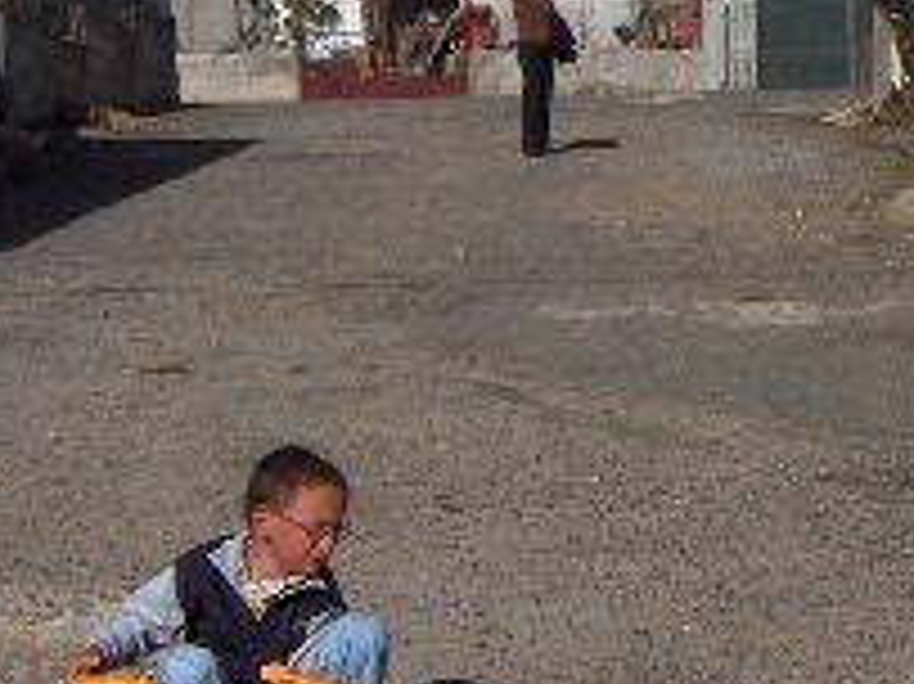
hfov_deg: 15.5
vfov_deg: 12.0
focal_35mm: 123
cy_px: 382
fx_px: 3246
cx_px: 1094
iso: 100
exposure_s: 1/1250
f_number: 4.8
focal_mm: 8
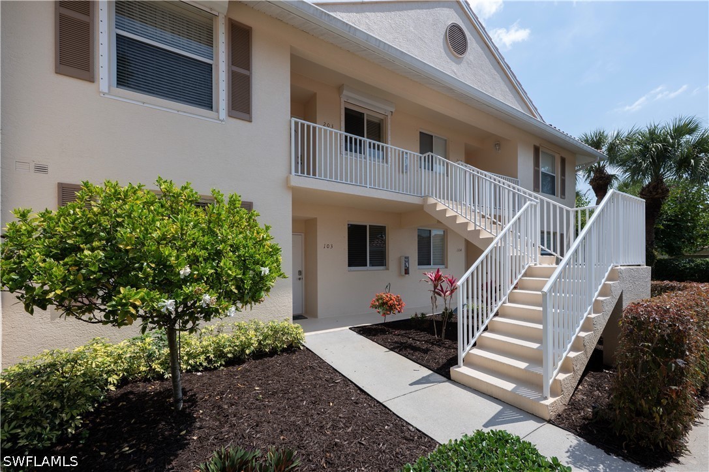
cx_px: 354
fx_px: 276
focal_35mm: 14
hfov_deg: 104.3
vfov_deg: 81.1
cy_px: 236
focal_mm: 14
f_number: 11
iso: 160
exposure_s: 1/320
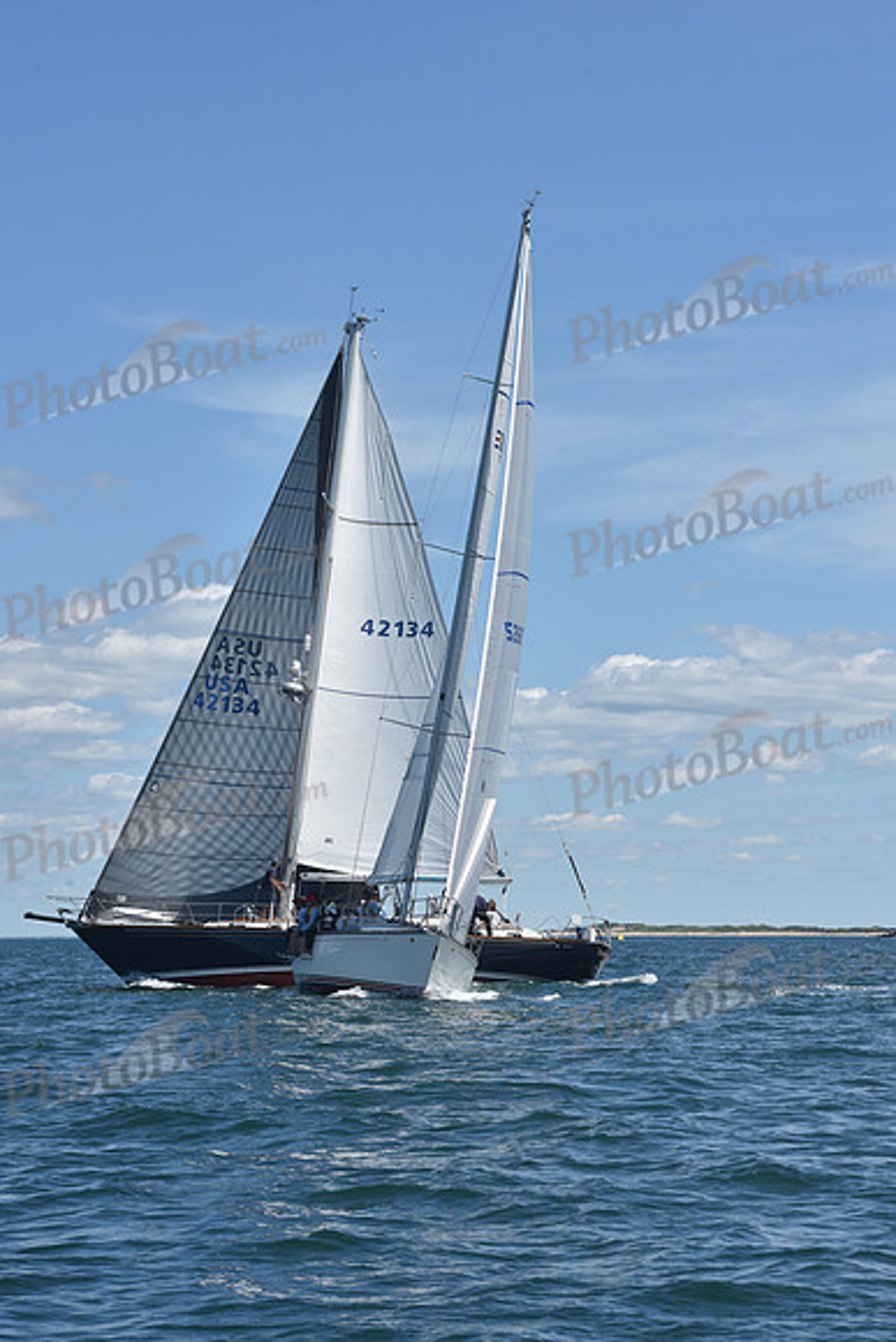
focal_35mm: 98
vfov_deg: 20.8
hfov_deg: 14.0
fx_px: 3656
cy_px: 671
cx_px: 448
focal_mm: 98
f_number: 11
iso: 250
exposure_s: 1/800
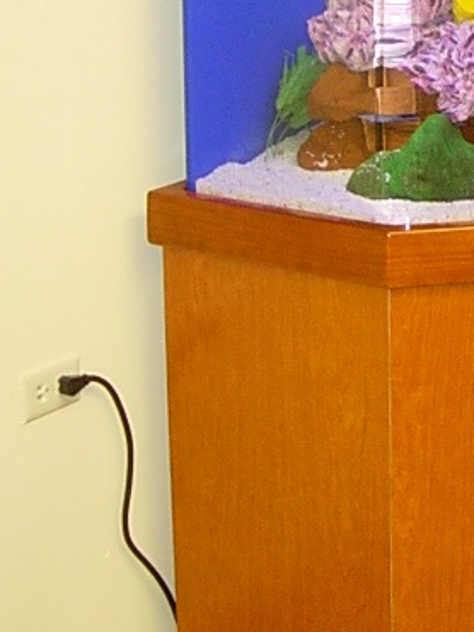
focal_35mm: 105
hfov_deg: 13.7
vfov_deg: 18.3
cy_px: 14
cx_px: 578
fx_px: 1918
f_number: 2.8
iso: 200
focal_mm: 7.8
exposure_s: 1/32
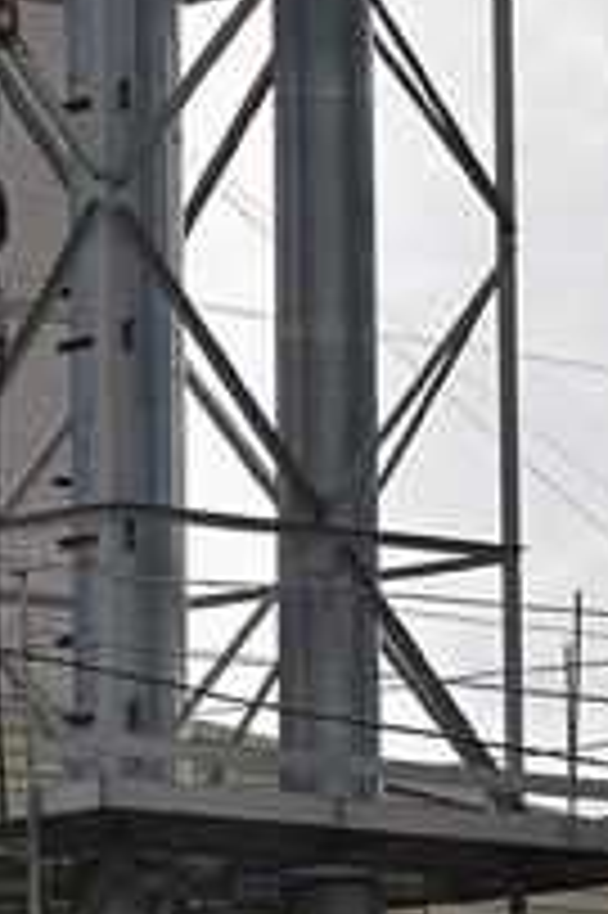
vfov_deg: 5.5
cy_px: 252
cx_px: -1054
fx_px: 9465
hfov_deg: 3.6
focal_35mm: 373
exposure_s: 1/400
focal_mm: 42
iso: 200
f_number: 10
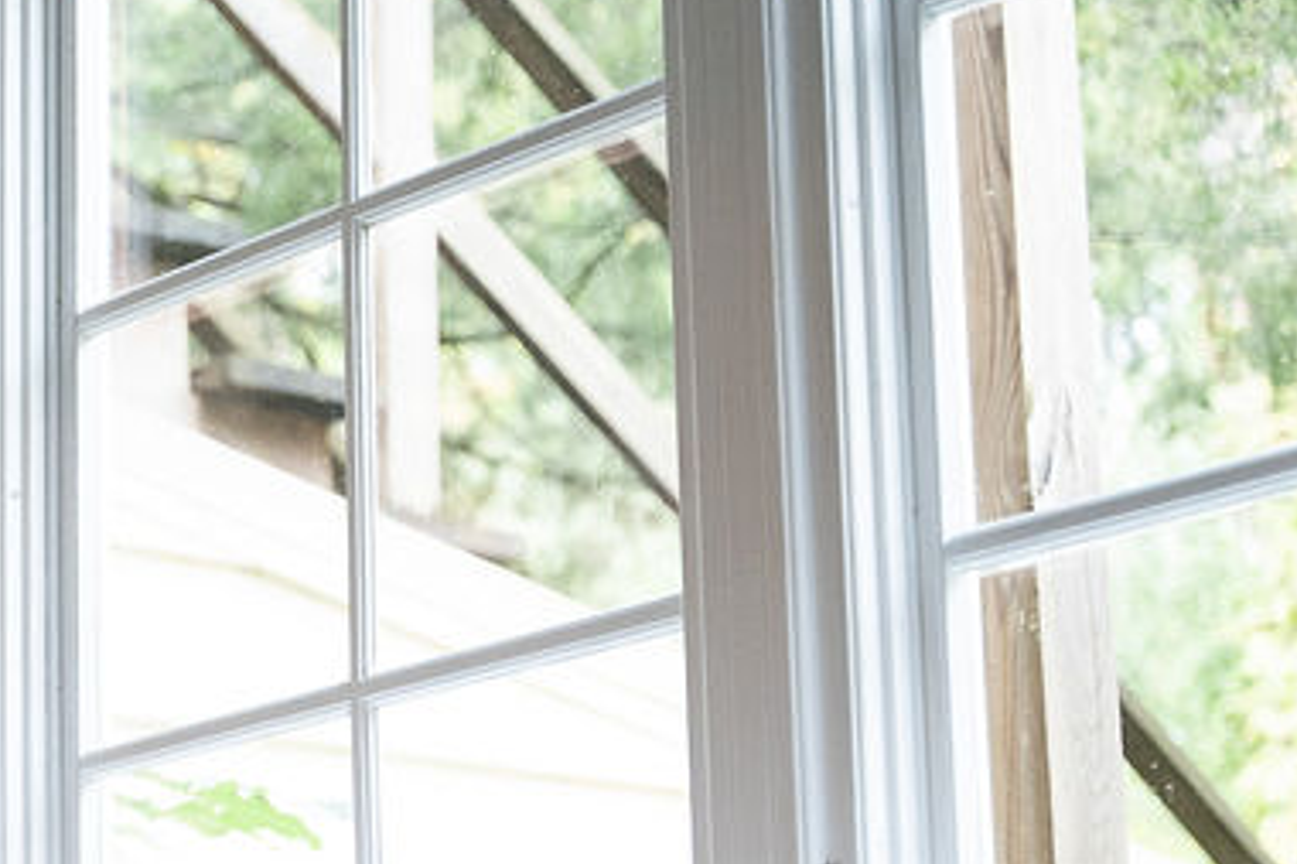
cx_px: -249
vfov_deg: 11.0
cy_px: 760
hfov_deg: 15.9
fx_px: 4465
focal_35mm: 124
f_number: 3.2
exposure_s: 1/200
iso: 4000
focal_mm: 46
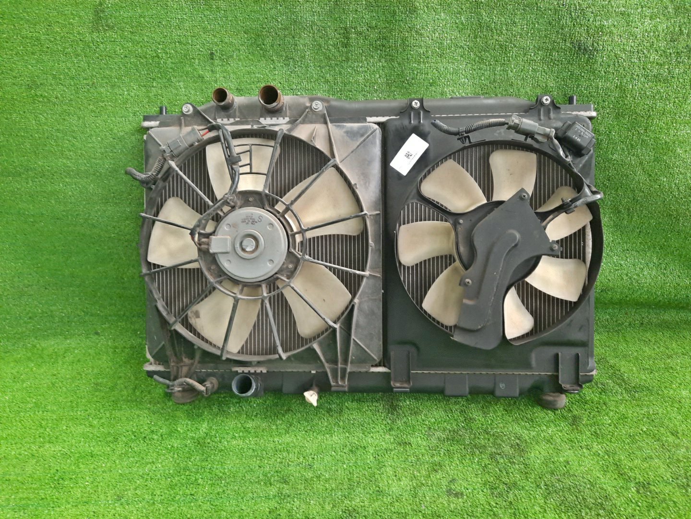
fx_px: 499
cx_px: 346
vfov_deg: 54.9
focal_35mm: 25
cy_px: 260
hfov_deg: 69.4
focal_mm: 4.6
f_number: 2
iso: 326
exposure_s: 1/50
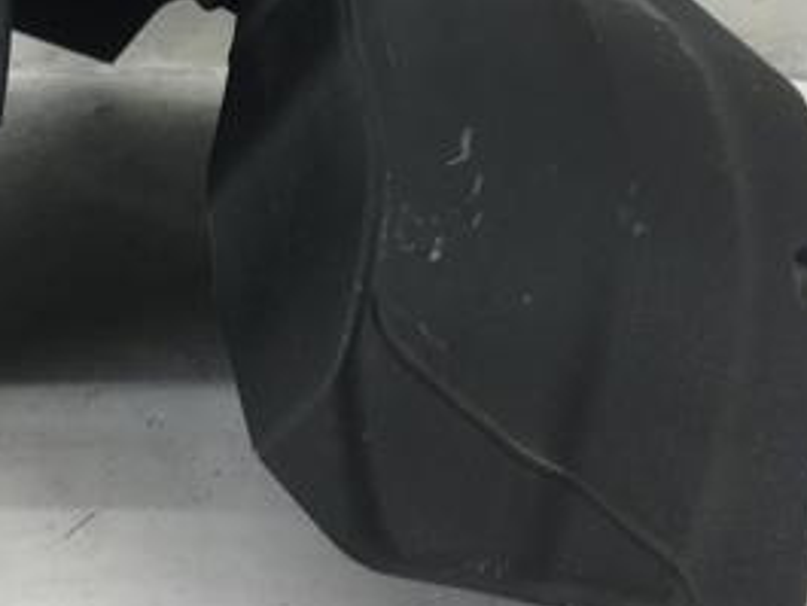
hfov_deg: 27.6
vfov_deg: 20.8
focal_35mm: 70
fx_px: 1633
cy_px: 140
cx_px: 265
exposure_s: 1/50
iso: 32
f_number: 2.2
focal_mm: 4.15
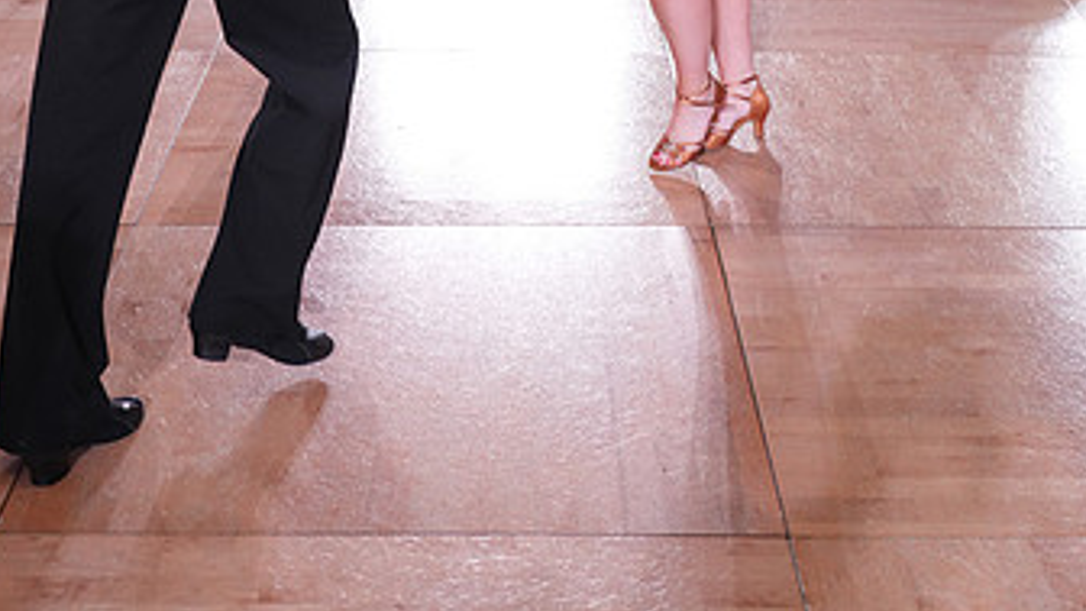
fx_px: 1929
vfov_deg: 16.6
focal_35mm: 67
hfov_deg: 31.4
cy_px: -259
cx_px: 506
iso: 2000
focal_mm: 37
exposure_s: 1/500
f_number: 4
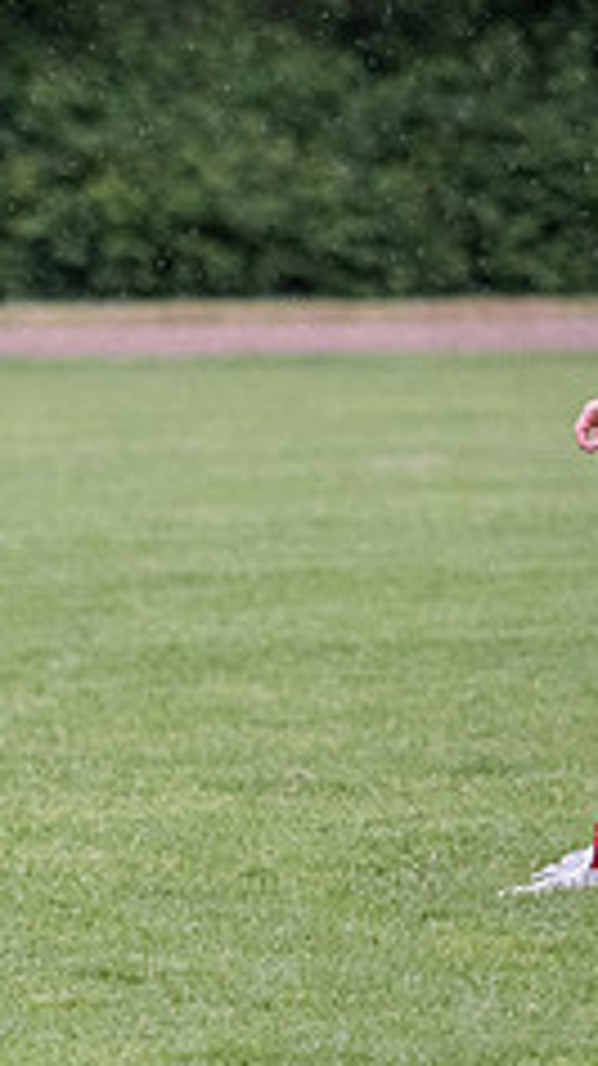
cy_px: 448
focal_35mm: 639
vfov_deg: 3.4
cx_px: -504
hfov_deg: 1.9
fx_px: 18045
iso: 1600
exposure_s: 1/1250
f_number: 2.8
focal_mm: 120
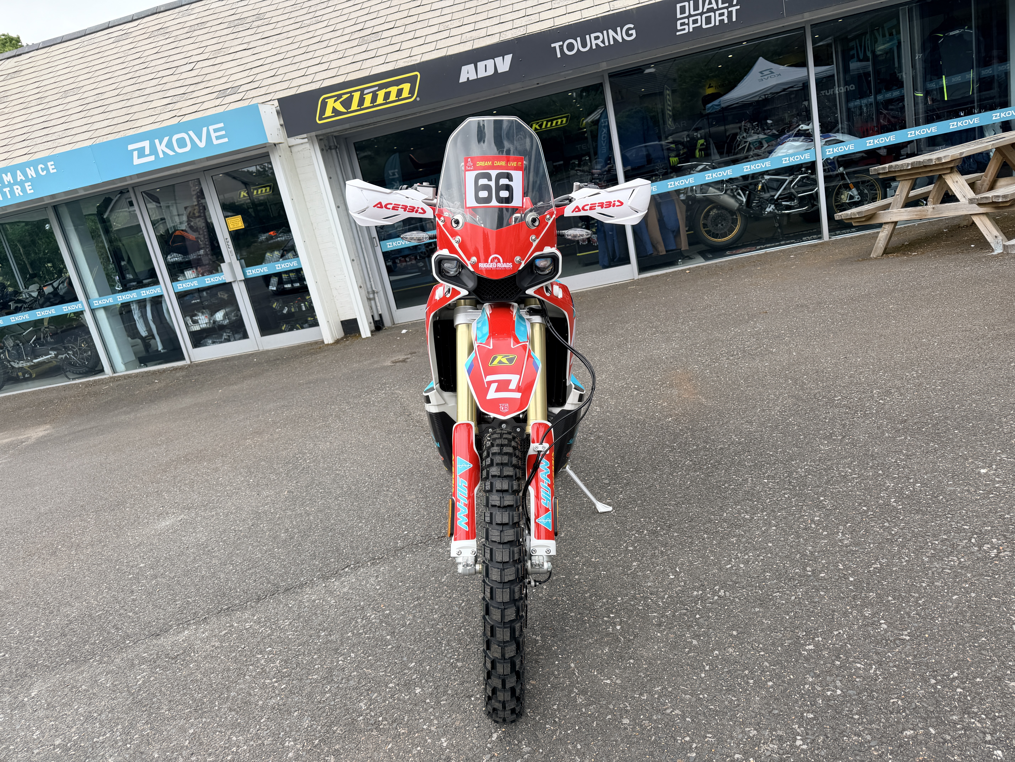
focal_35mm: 24
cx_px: 508
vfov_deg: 56.8
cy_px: 381
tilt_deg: -16.1
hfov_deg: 71.6
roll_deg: +11.6
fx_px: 704
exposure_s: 1/1553
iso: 80
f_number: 1.78
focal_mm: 6.76
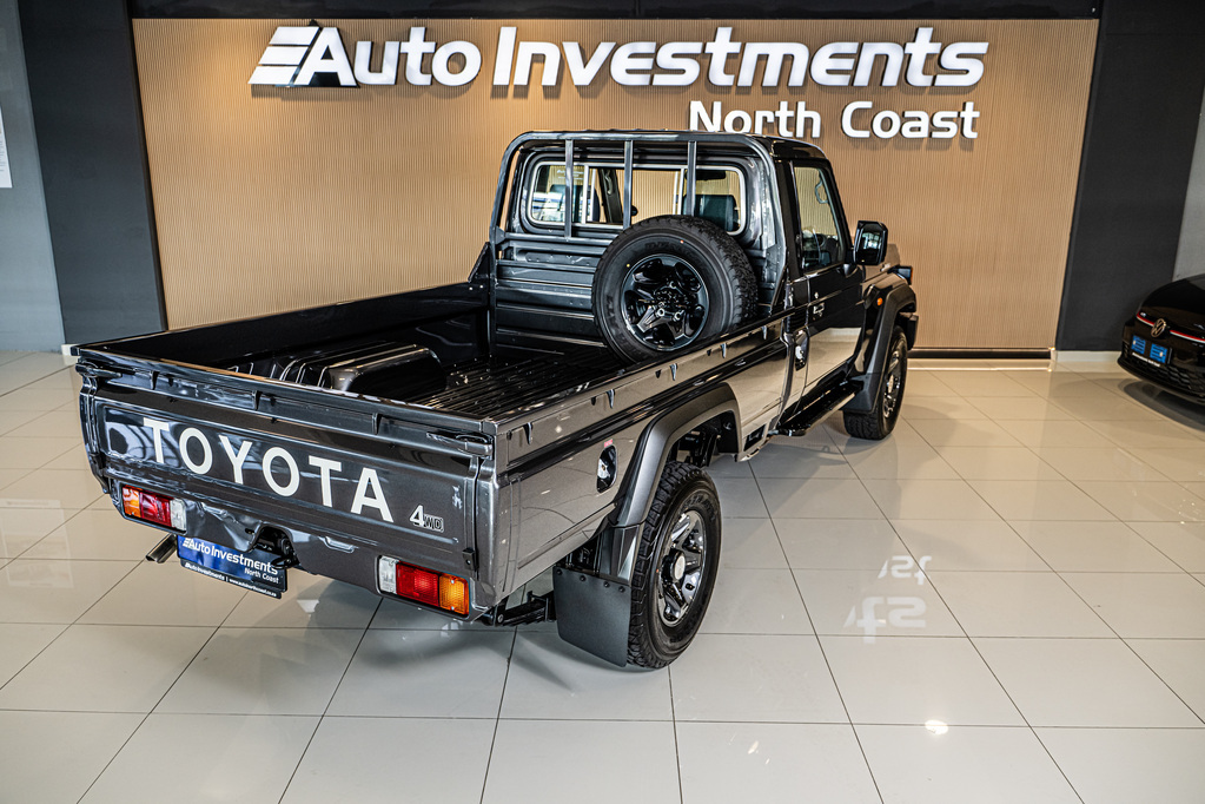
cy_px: 402
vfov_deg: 46.4
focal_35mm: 28
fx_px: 937
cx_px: 602
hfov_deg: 65.5
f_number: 4
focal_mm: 28
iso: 640
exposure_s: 1/200
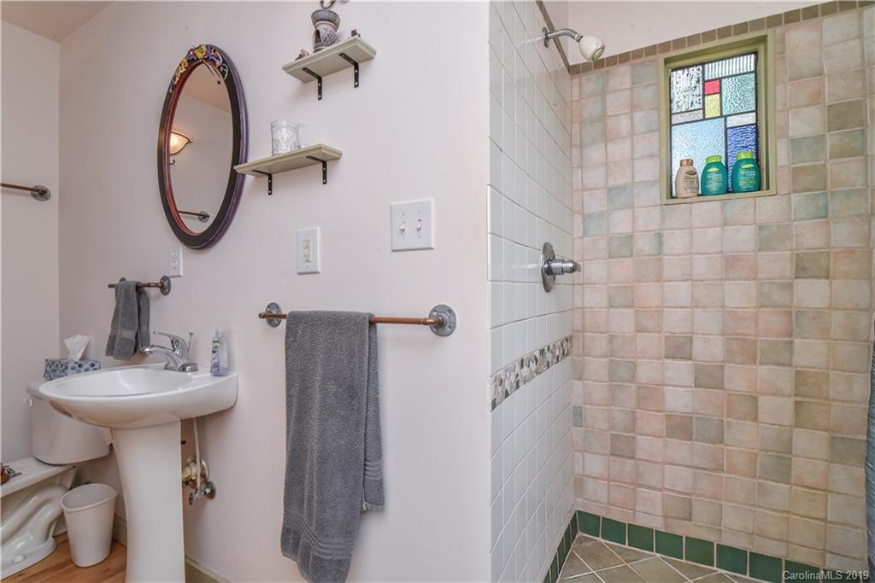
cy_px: 292
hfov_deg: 96.7
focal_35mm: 16
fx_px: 389
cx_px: 438
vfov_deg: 73.8
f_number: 18
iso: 1250
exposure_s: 1/200
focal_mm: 16
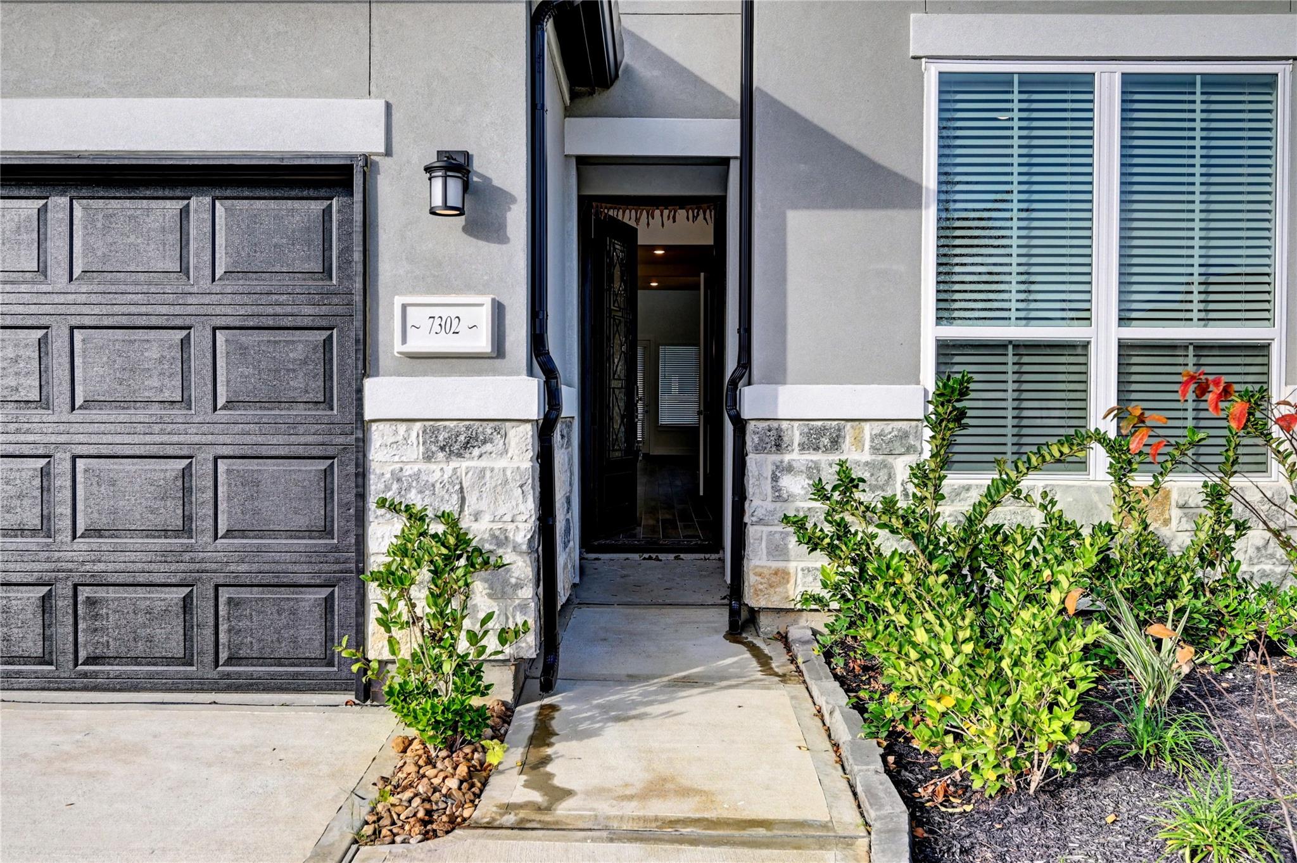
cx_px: 648
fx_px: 1080
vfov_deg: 43.5
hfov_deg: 62.0
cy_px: 432
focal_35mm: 30
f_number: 8
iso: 400
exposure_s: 1/640
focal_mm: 30
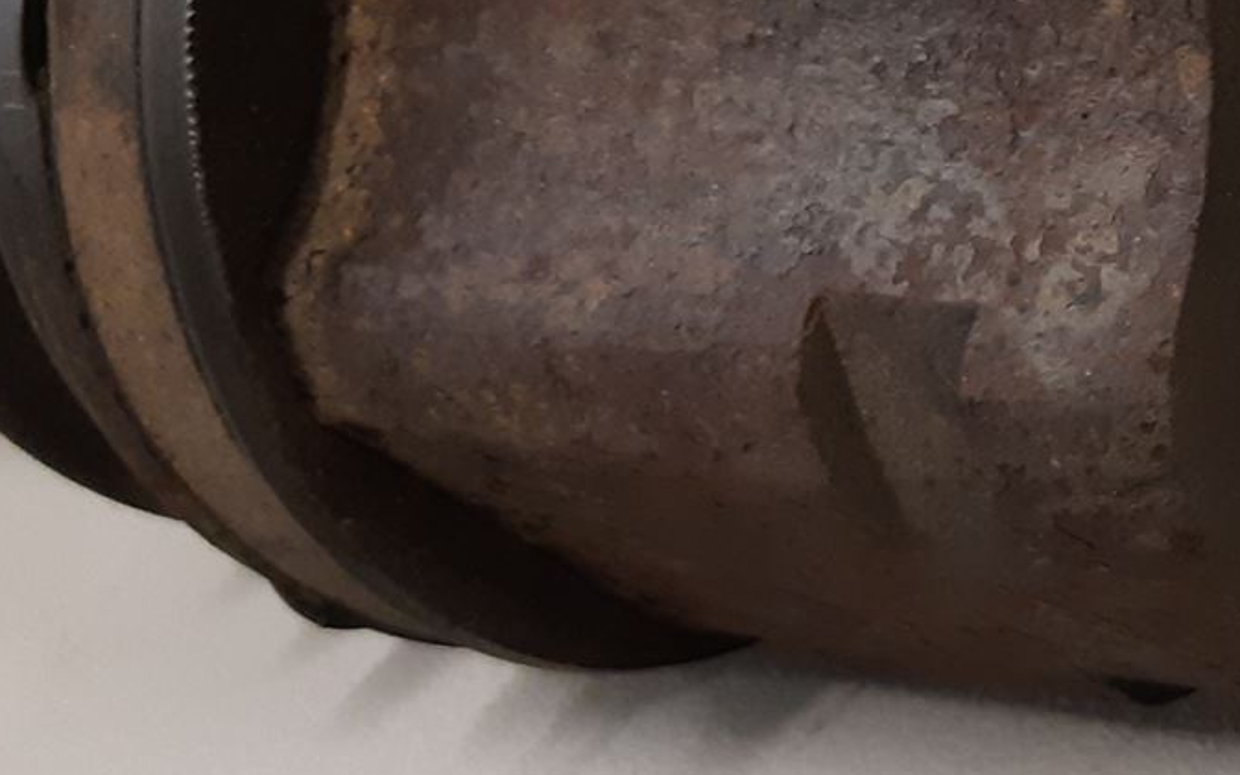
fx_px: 2839
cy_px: 284
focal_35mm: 84
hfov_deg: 21.9
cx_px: 1663
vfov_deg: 15.5
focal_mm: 3.93
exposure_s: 1/50
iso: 200
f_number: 1.7
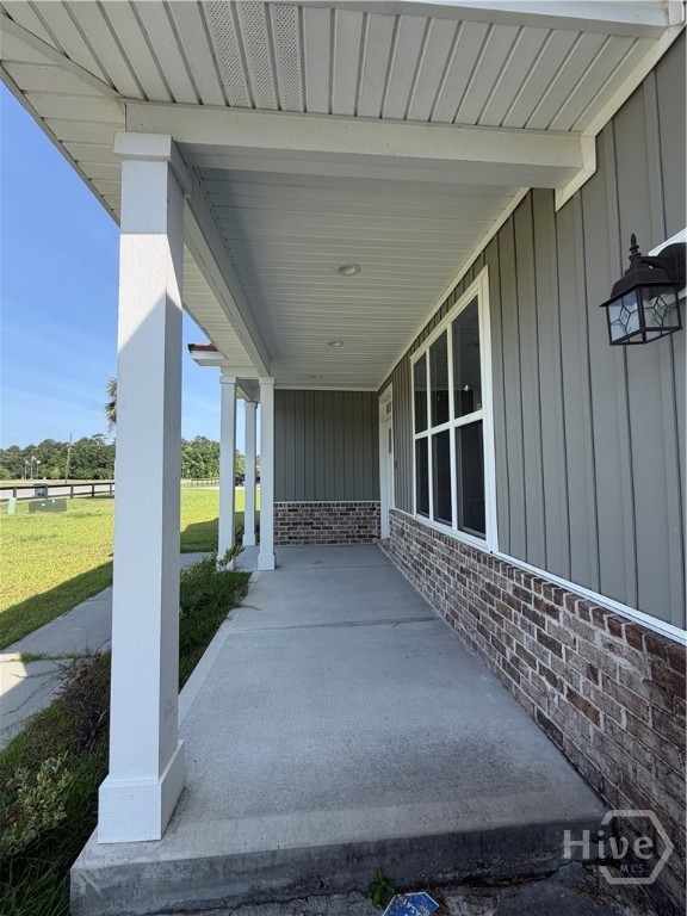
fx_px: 370
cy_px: 458
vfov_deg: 102.1
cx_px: 344
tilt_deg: +3.2
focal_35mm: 14
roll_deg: +0.0
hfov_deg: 85.7
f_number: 2.2
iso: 40
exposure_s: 1/574
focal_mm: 2.22
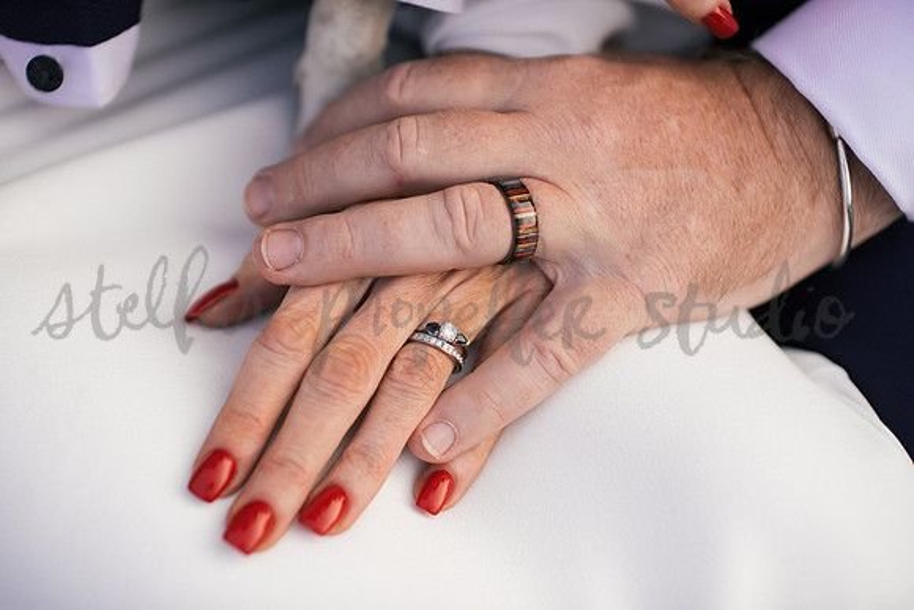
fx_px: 1270
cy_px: 305
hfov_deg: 39.6
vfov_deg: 27.0
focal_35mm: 50
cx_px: 457
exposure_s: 1/400
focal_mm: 50
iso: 125
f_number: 2.5
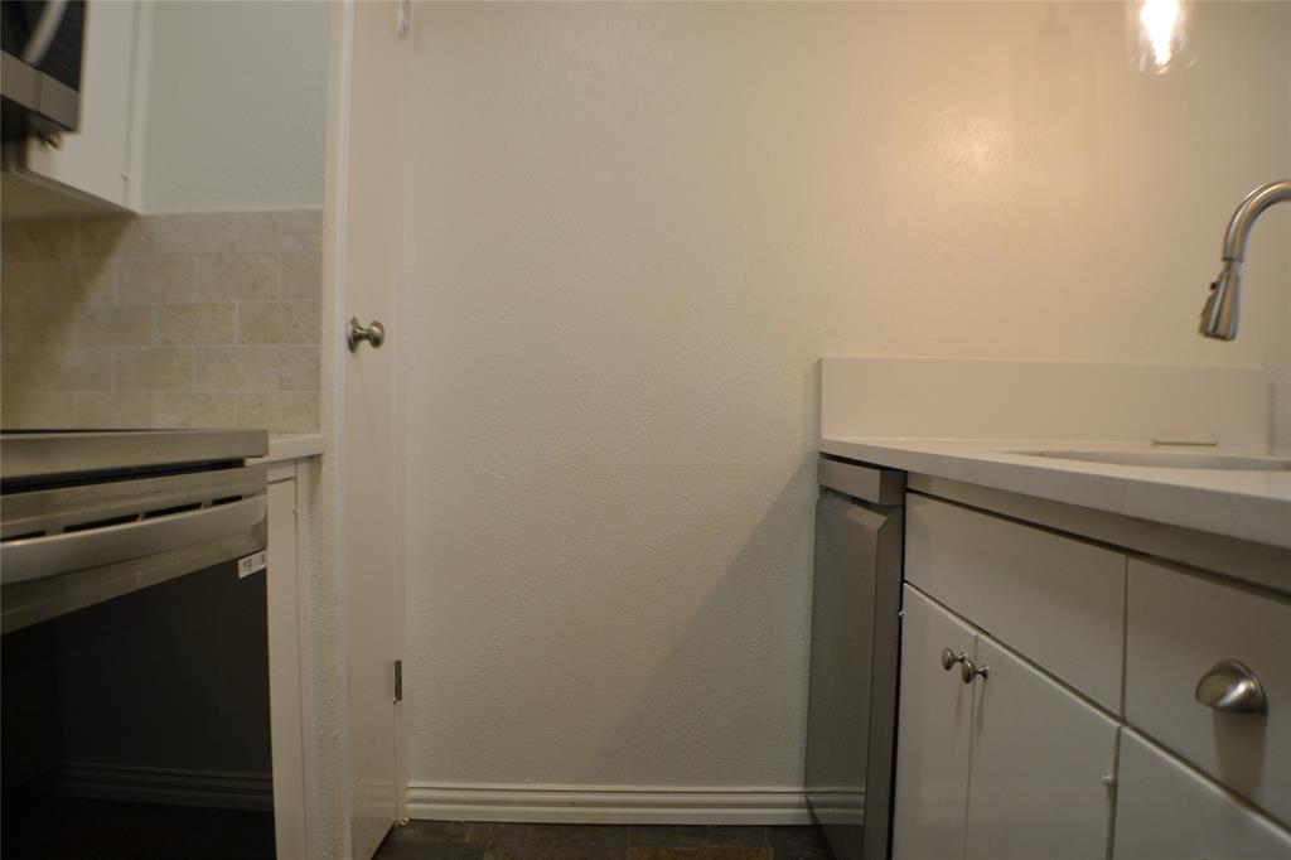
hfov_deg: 53.1
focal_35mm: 36
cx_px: 646
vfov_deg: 36.8
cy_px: 430
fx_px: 1291
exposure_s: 1/60
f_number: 4
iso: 560
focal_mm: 24
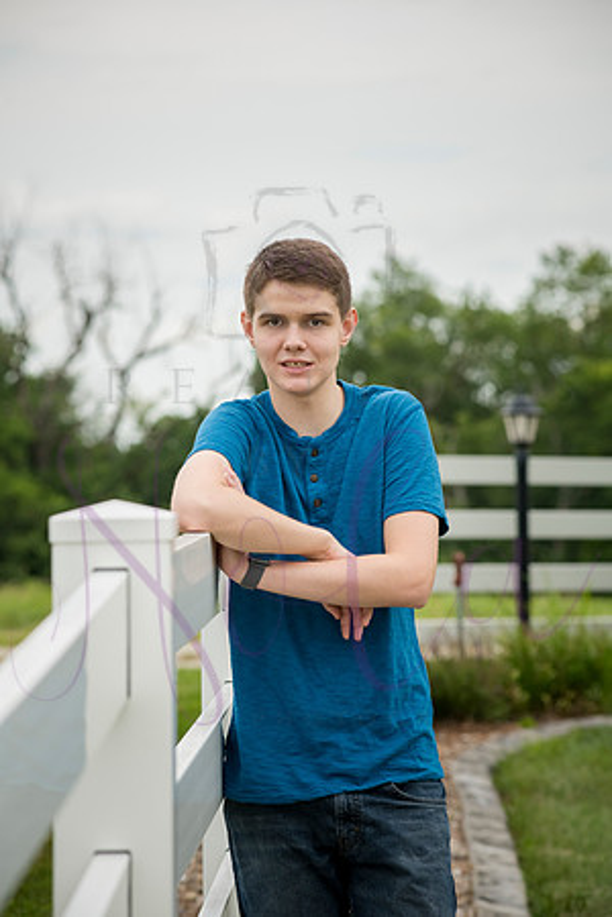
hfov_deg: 11.0
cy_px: 458
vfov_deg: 16.4
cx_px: 306
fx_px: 3187
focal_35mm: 125
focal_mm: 125
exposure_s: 1/640
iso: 640
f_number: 6.3
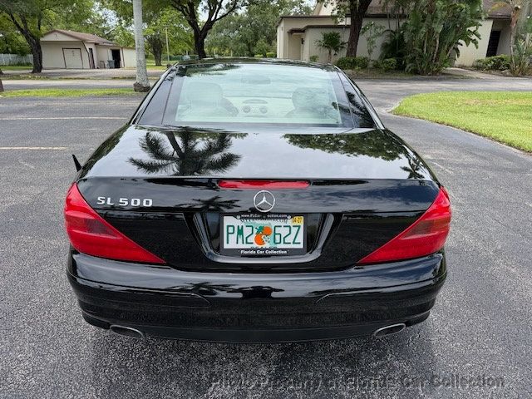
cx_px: 266
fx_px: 369
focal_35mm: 24
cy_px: 200
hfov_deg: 71.6
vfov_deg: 56.8
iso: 80
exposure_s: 1/1727
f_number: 1.78
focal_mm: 6.76
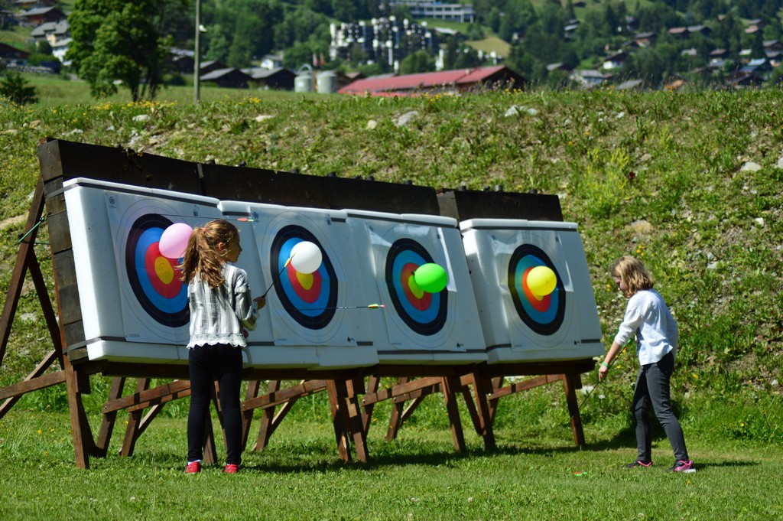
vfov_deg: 13.0
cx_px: 392
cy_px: 260
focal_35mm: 105
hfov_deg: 19.5
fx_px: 2282
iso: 100
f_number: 4
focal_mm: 70
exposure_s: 1/1000
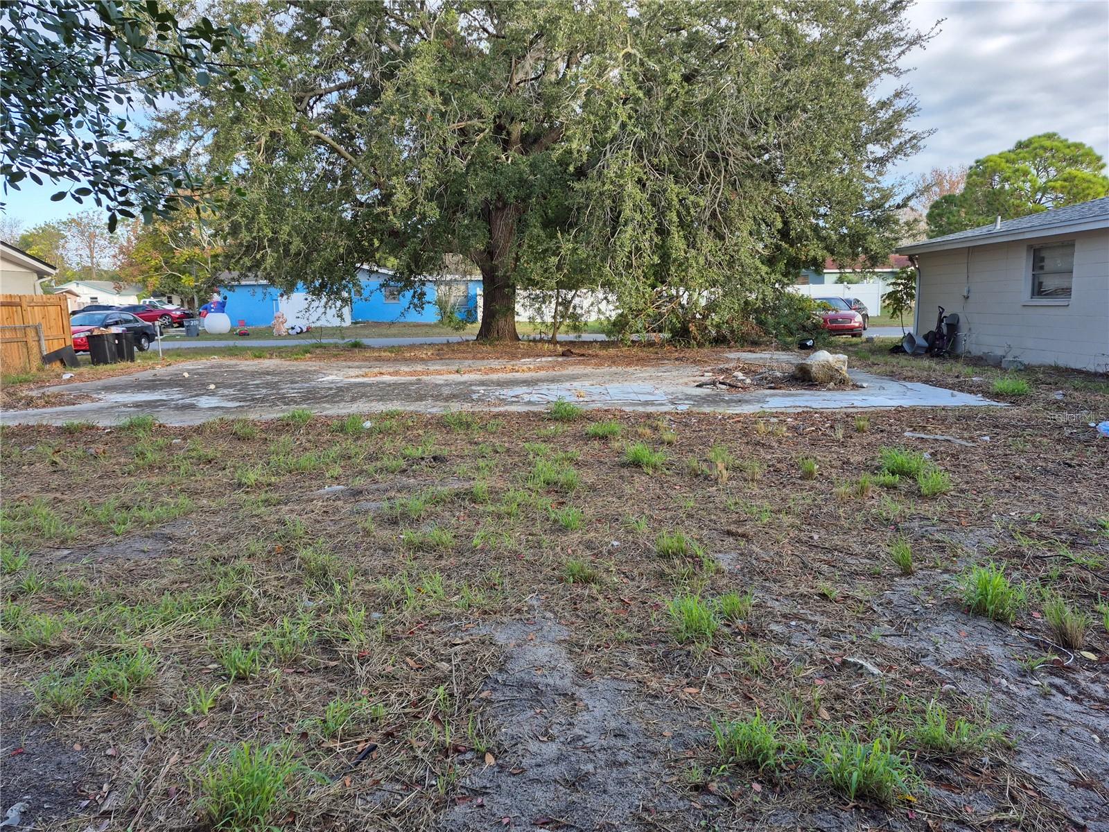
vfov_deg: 58.9
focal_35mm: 23
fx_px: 737
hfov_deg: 73.9
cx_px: 554
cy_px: 416
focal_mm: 5.4
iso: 25
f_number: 1.8
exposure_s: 1/421
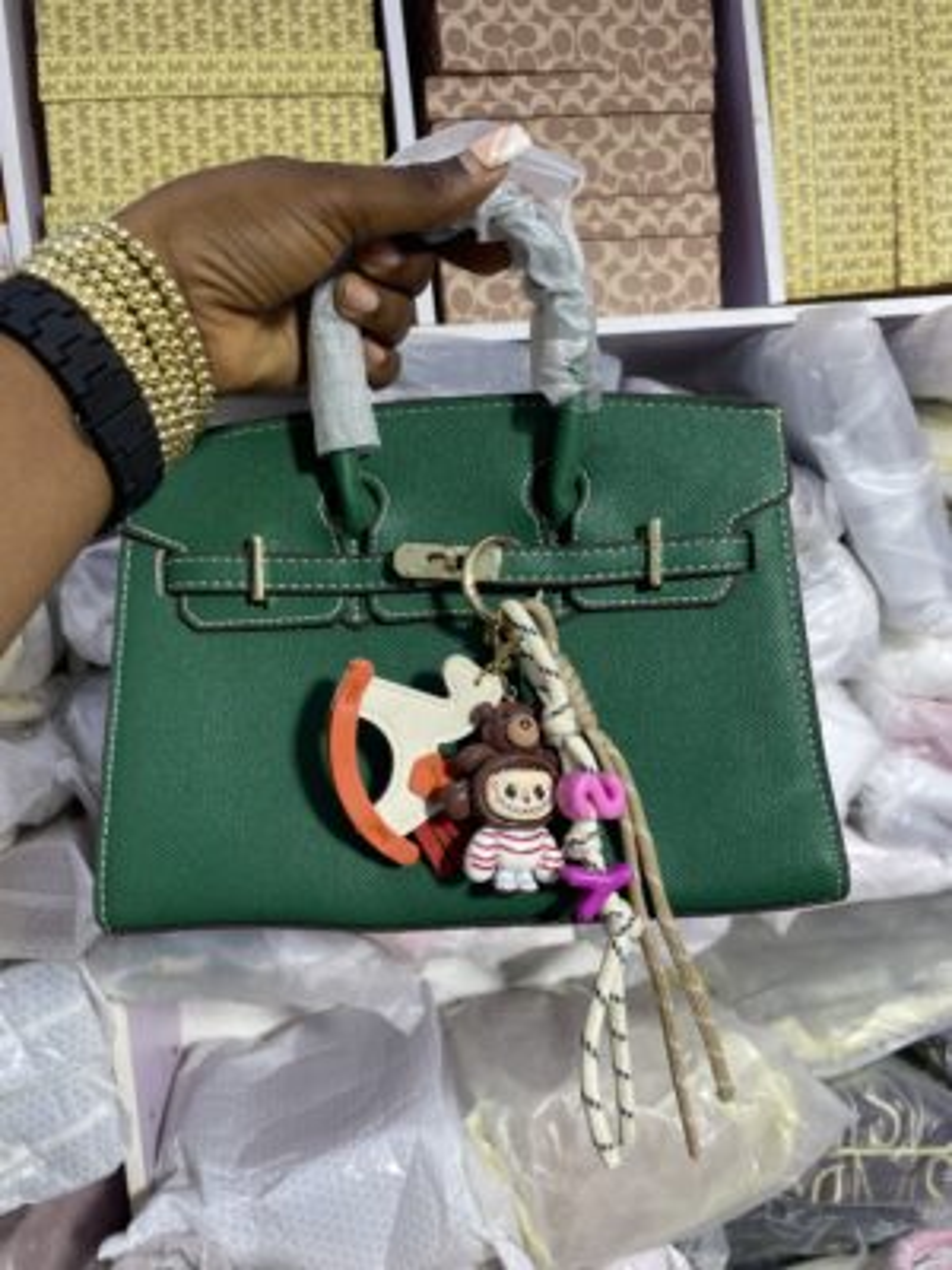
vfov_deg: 67.3
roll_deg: +6.9
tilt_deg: -4.9
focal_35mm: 26
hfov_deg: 53.1
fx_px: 953
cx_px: 476
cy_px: 635
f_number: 1.6
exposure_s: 1/122
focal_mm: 4.2
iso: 32
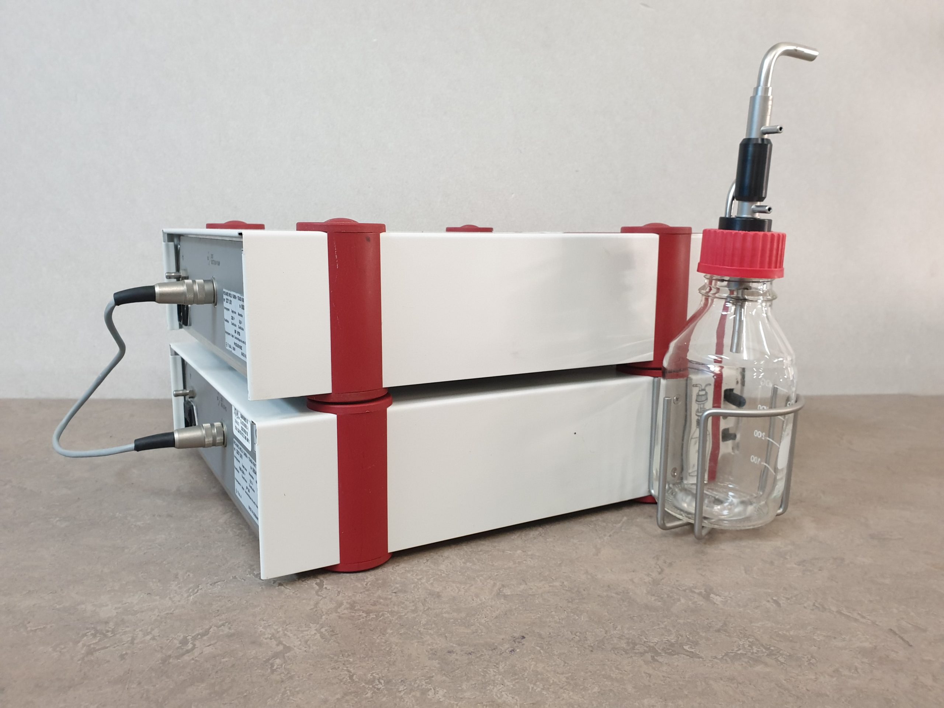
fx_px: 709
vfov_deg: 53.1
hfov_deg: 67.3
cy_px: 354
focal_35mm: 26
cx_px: 472
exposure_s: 1/33
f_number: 2.4
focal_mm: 4.3
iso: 320
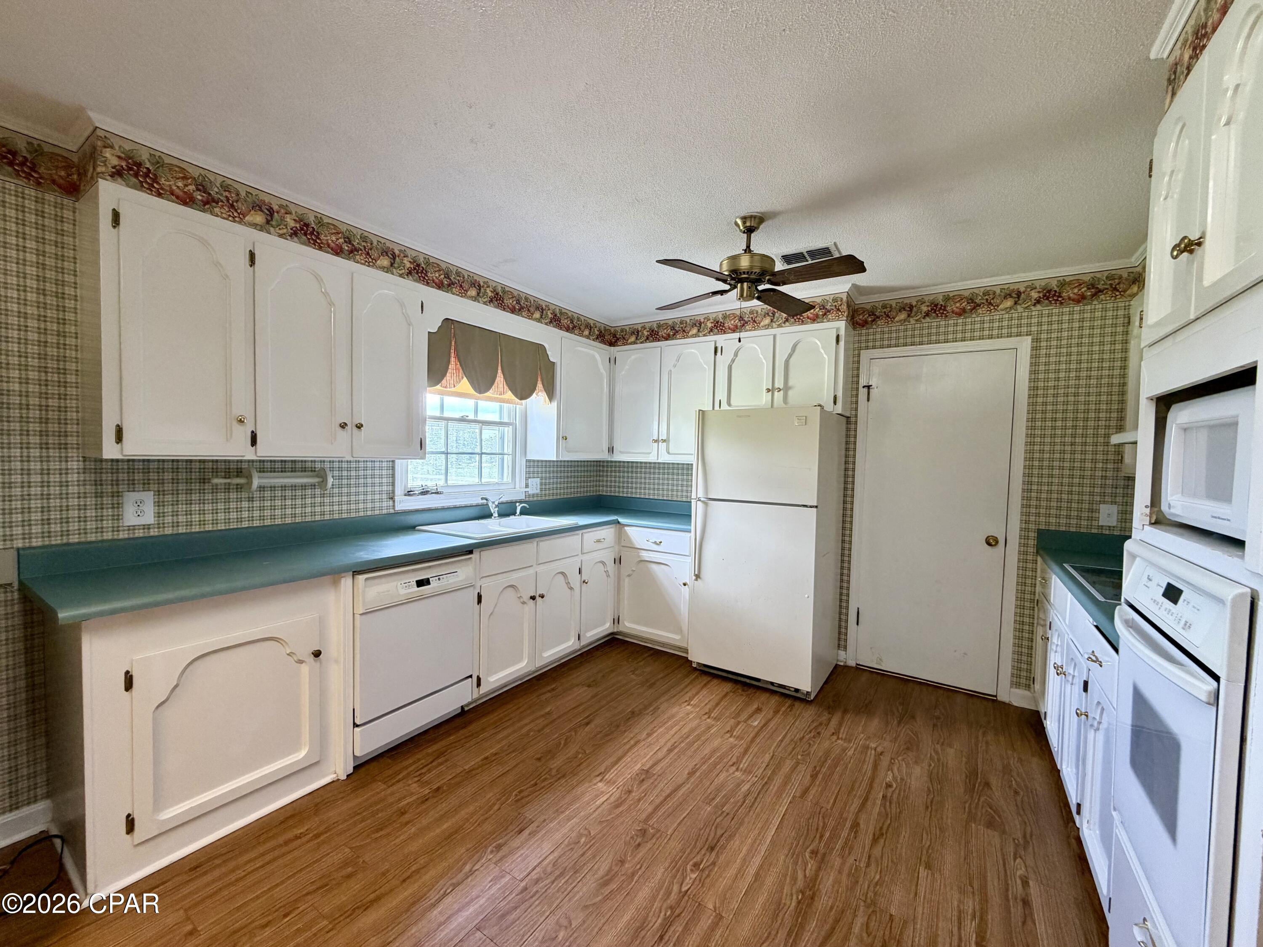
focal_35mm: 14
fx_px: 511
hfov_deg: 102.1
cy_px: 474
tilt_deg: -2.6
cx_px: 632
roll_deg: -1.6
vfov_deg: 85.7
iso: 200
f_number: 2.2
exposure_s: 1/60
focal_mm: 2.22
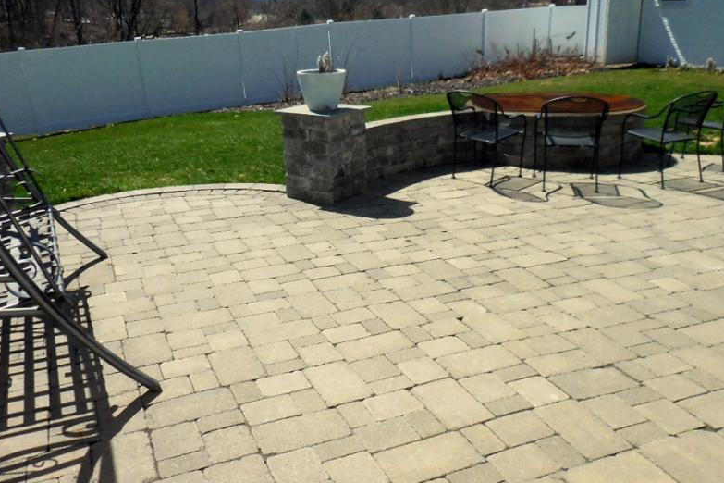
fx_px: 684
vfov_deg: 38.9
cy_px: 246
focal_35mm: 34
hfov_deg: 55.8
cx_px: 378
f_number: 10.5
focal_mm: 4.5
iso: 400
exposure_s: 1/640
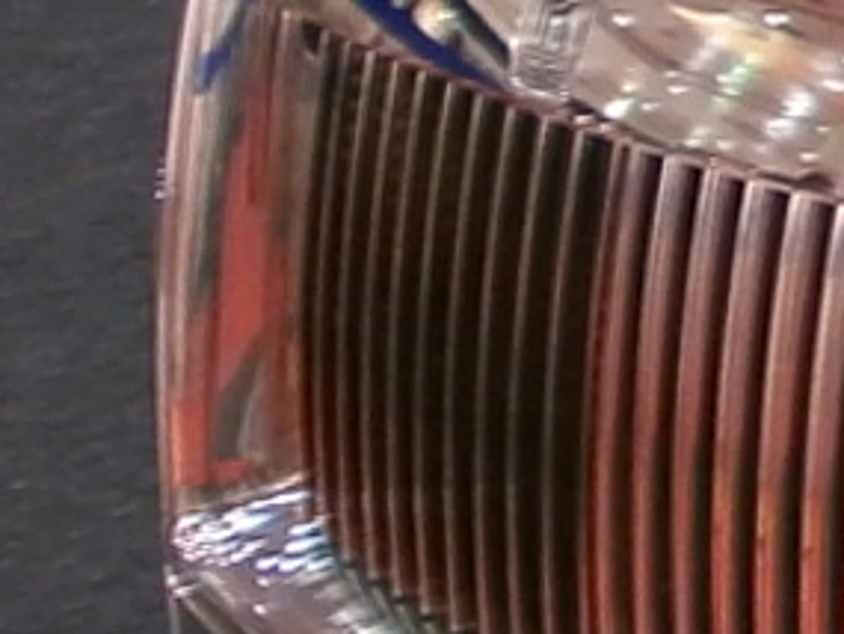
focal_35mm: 194
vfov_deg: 7.6
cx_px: 2807
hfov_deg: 8.1
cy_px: -83
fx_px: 4732
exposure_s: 1/8
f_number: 2.9
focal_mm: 4.8
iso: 125
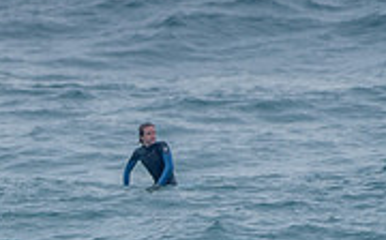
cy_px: 309
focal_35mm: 2018
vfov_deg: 0.6
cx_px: -202
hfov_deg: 1.0
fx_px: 21202
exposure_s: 1/1250
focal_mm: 500
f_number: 5.6
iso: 560
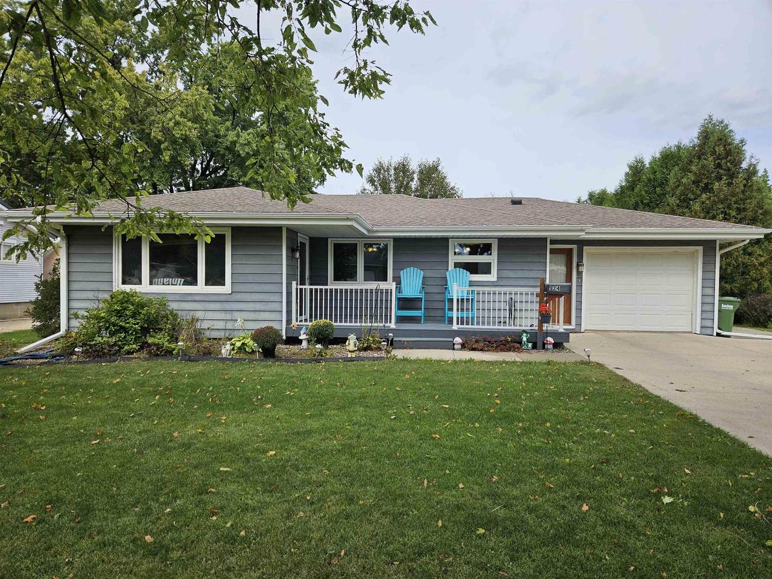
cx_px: 386
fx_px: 513
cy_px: 290
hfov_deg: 73.9
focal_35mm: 23
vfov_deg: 58.9
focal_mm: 5.4
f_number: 1.8
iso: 25
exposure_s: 1/1529
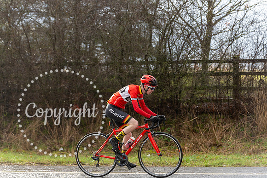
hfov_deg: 17.6
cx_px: 134
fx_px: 860
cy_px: 89
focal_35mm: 116
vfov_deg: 11.8
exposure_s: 1/1000
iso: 320
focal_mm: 116
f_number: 3.5
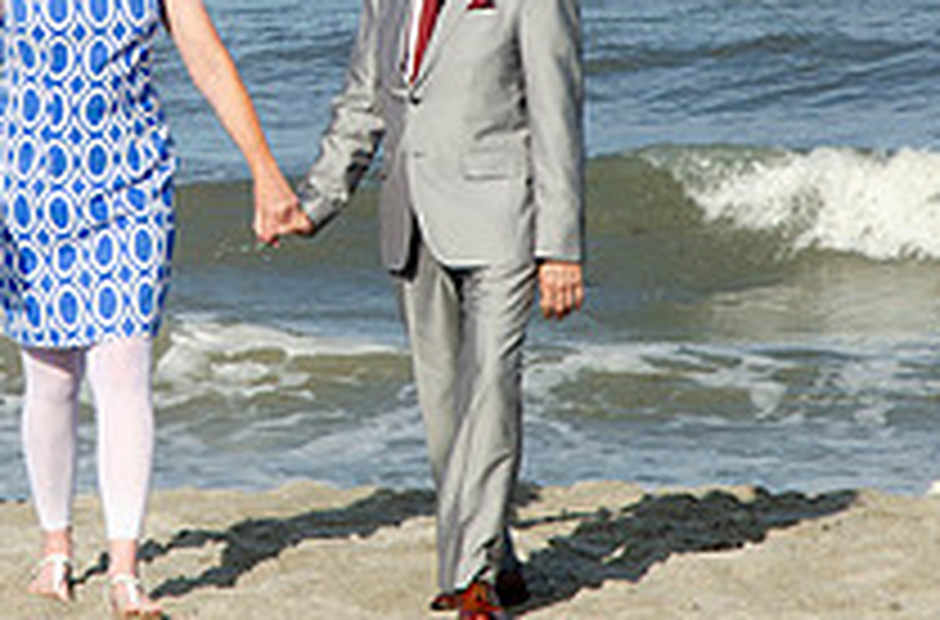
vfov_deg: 4.7
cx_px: 180
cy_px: -22
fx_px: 7601
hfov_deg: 7.1
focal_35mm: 292
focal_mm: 70
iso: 100
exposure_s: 1/250
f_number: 10
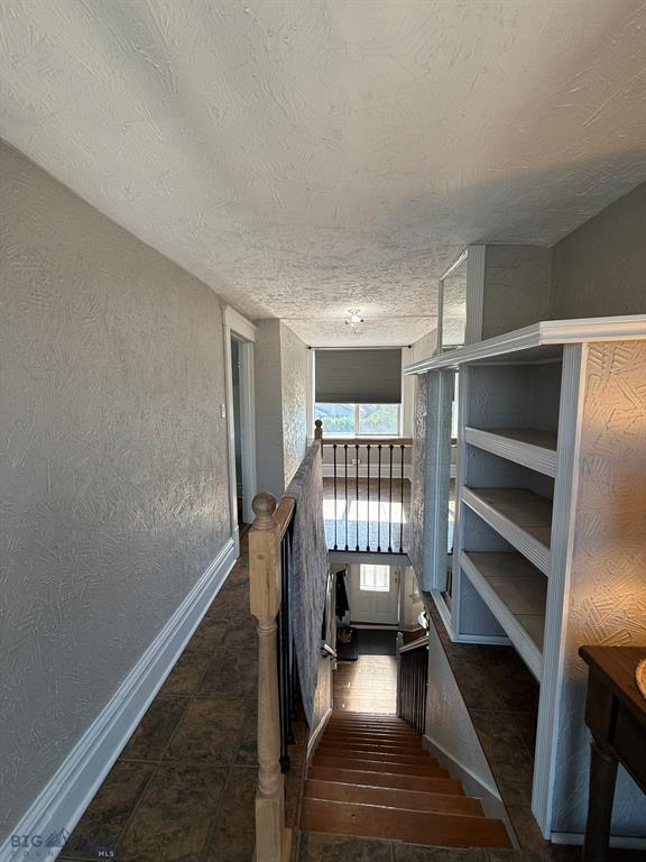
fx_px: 348
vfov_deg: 102.1
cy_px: 431
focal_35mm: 14
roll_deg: +0.5
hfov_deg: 85.7
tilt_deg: -4.4
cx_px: 323
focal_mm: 2.22
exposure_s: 1/142
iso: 64
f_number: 2.2
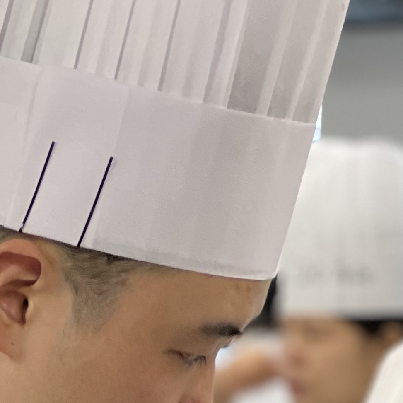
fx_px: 3714
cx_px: -3
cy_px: 830
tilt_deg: -7.7
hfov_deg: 6.2
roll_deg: +0.3
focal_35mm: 282
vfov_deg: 6.0
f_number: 2.8
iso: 100
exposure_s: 1/40
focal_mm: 9
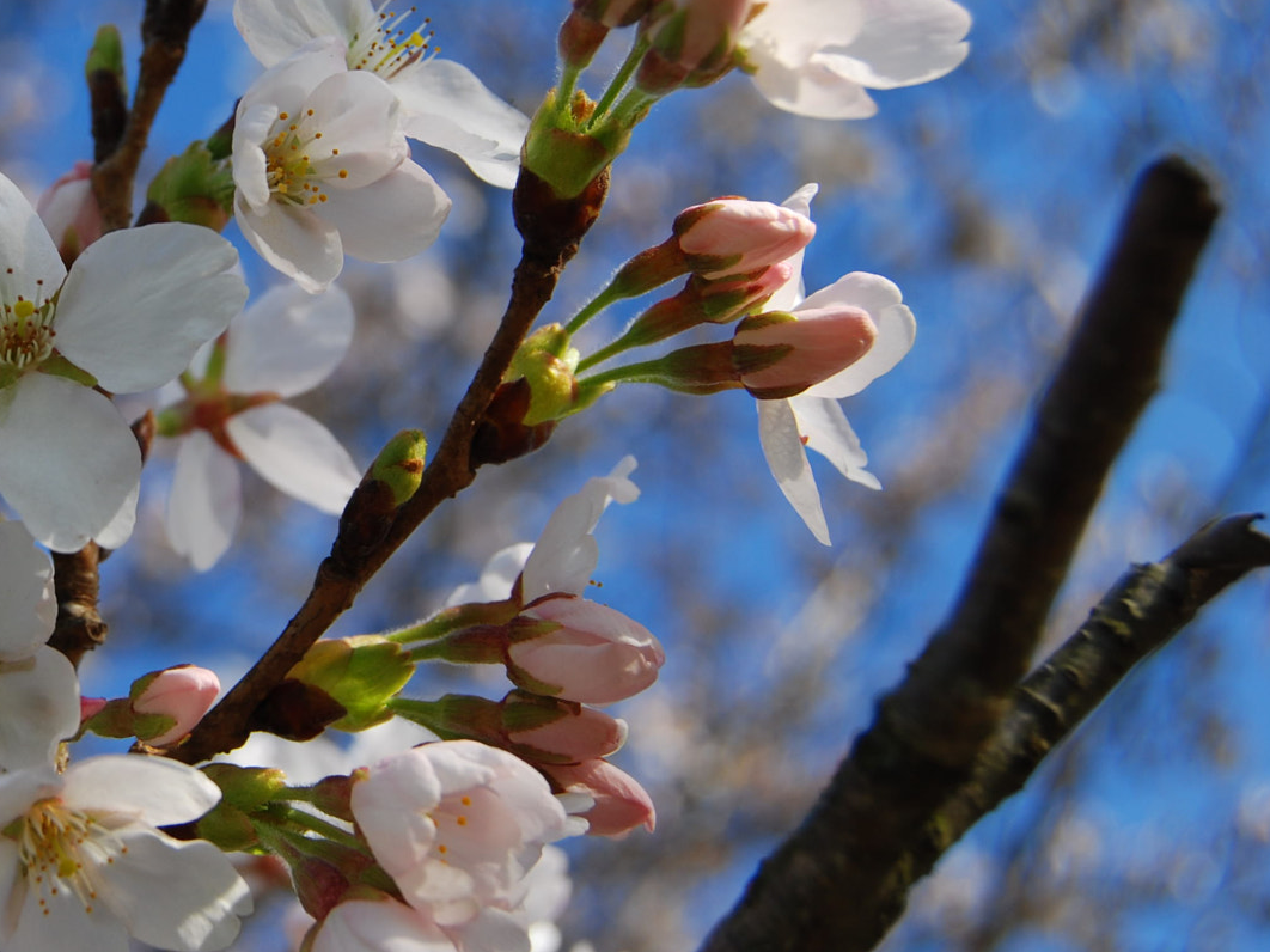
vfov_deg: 18.8
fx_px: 2861
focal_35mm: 78
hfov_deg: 24.1
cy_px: 338
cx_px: 49
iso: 100
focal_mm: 28
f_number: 5.6
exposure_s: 1/250
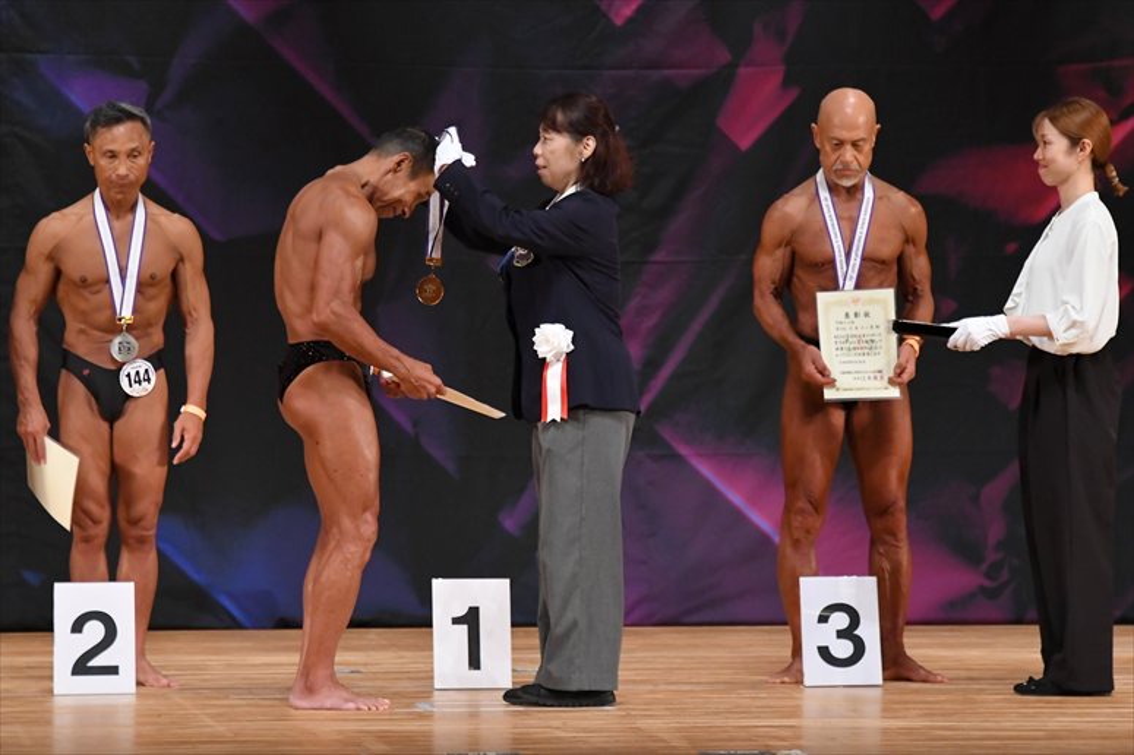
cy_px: 378
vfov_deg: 5.1
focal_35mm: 270
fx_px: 8501
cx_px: 567
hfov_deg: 7.6
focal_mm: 180
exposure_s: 1/400
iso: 4000
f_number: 5.6
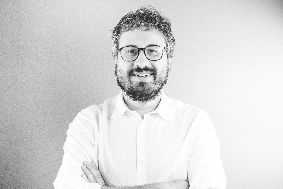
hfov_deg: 37.5
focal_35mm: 53
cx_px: 142
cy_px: 94
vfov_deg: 25.5
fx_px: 417
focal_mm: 35
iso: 500
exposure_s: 1/400
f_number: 2.2
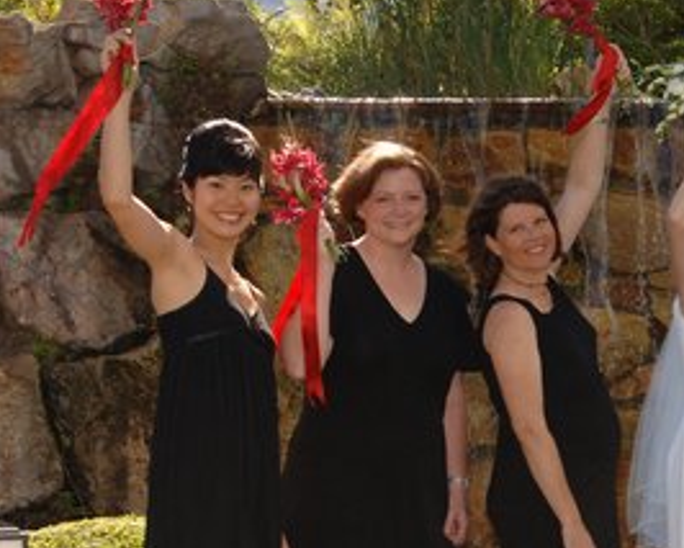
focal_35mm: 169
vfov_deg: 9.1
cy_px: 449
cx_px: 733
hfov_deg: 11.3
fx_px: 3422
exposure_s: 1/250
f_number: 8.5
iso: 400
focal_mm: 50
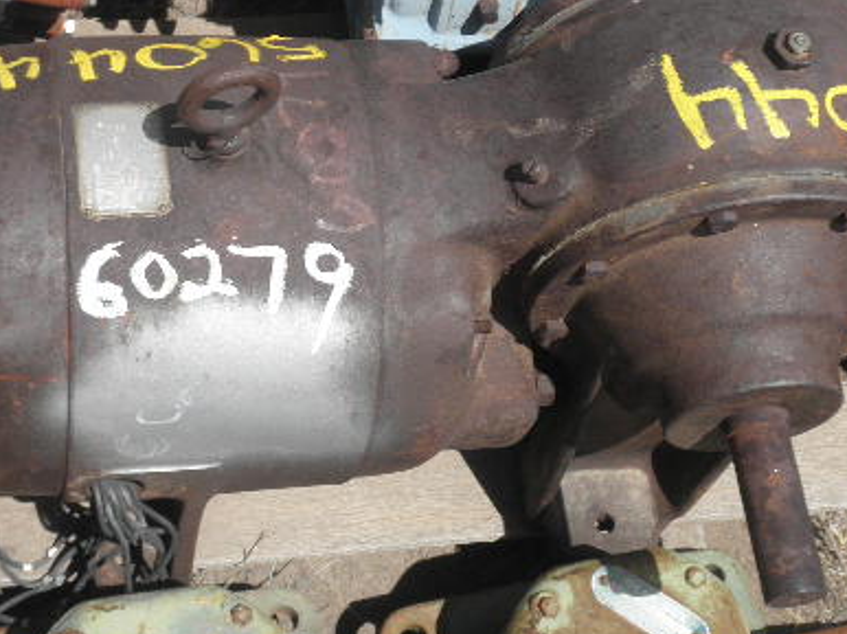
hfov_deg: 26.7
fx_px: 1785
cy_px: 259
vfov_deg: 20.1
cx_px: 382
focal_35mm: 73
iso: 64
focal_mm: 7.9
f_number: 9.6
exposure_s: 1/125
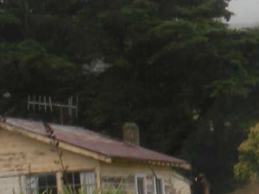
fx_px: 494
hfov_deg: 28.6
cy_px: 145
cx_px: 42
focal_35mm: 66
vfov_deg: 22.1
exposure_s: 1/419
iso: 64
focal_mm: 6.3
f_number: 3.5
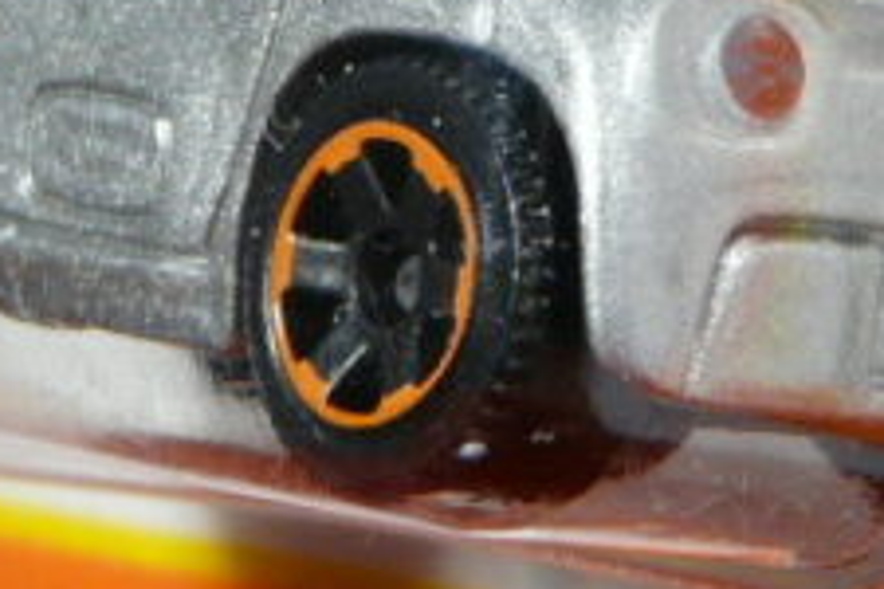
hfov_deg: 6.8
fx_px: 7489
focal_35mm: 305
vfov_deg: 4.5
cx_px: 444
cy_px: -149
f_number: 3.2
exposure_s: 1/50
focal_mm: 11.4
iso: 160
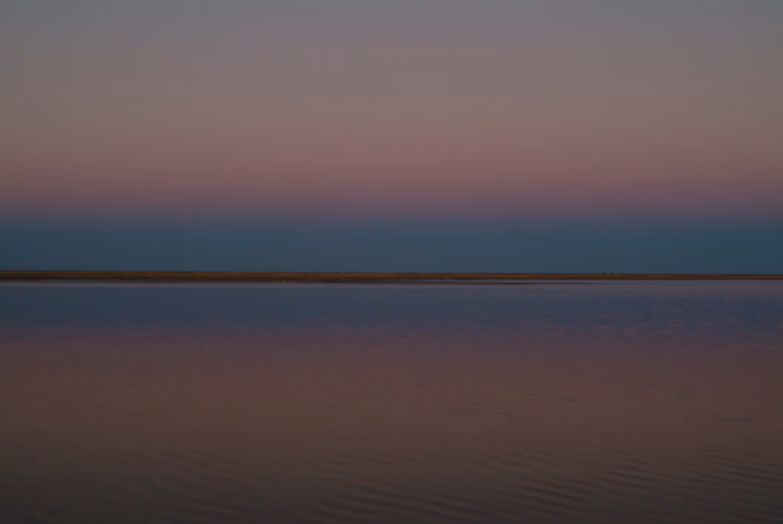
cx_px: 392
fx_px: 914
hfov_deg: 46.4
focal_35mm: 42
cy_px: 262
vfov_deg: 32.0
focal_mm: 28
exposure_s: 1/60
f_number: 4
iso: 160
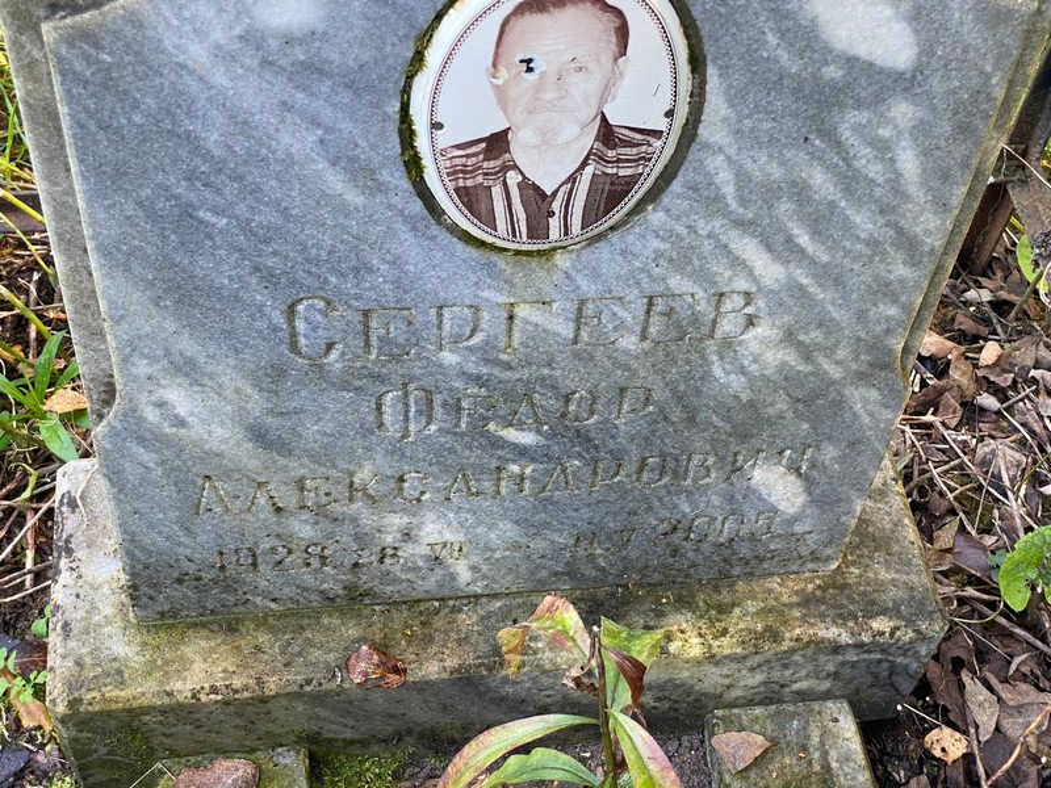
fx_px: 1579
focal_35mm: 52
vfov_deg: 28.0
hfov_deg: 36.8
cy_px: 394
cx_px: 526
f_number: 2
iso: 100
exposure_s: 1/121
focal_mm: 6
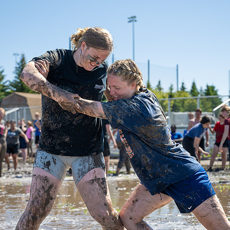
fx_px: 564
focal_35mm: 75
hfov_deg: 23.1
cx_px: 117
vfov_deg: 23.1
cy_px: 114
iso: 100
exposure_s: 1/1250
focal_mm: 58
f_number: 4
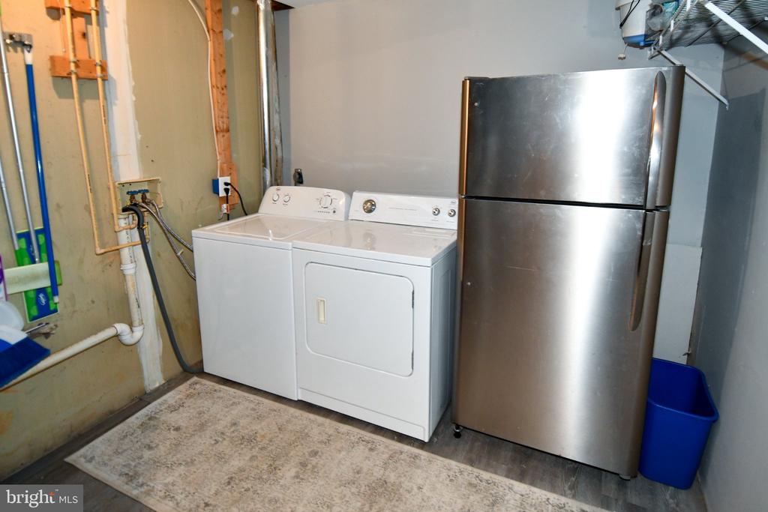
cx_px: 384
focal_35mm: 18
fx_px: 384
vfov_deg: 67.4
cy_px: 256
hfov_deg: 90.0
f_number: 4
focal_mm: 12
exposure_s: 1/60
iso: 1600
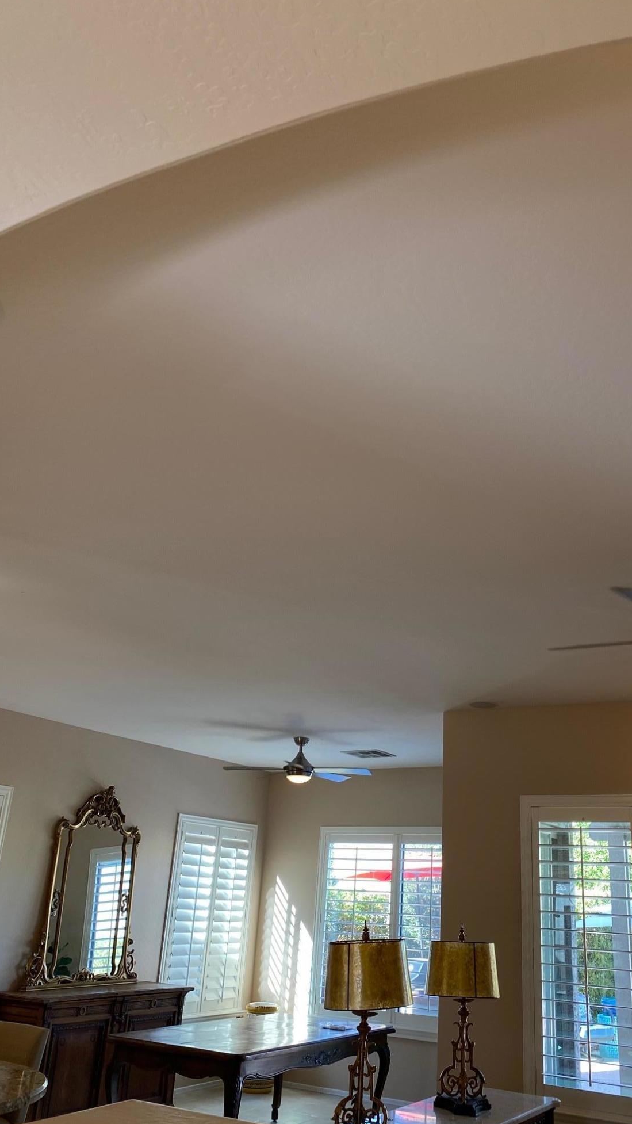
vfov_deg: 66.1
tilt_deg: +23.2
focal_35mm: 29
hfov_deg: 40.0
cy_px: 569
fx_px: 864
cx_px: 383
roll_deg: -2.7
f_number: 1.8
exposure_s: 1/120
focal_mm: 4.25
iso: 100
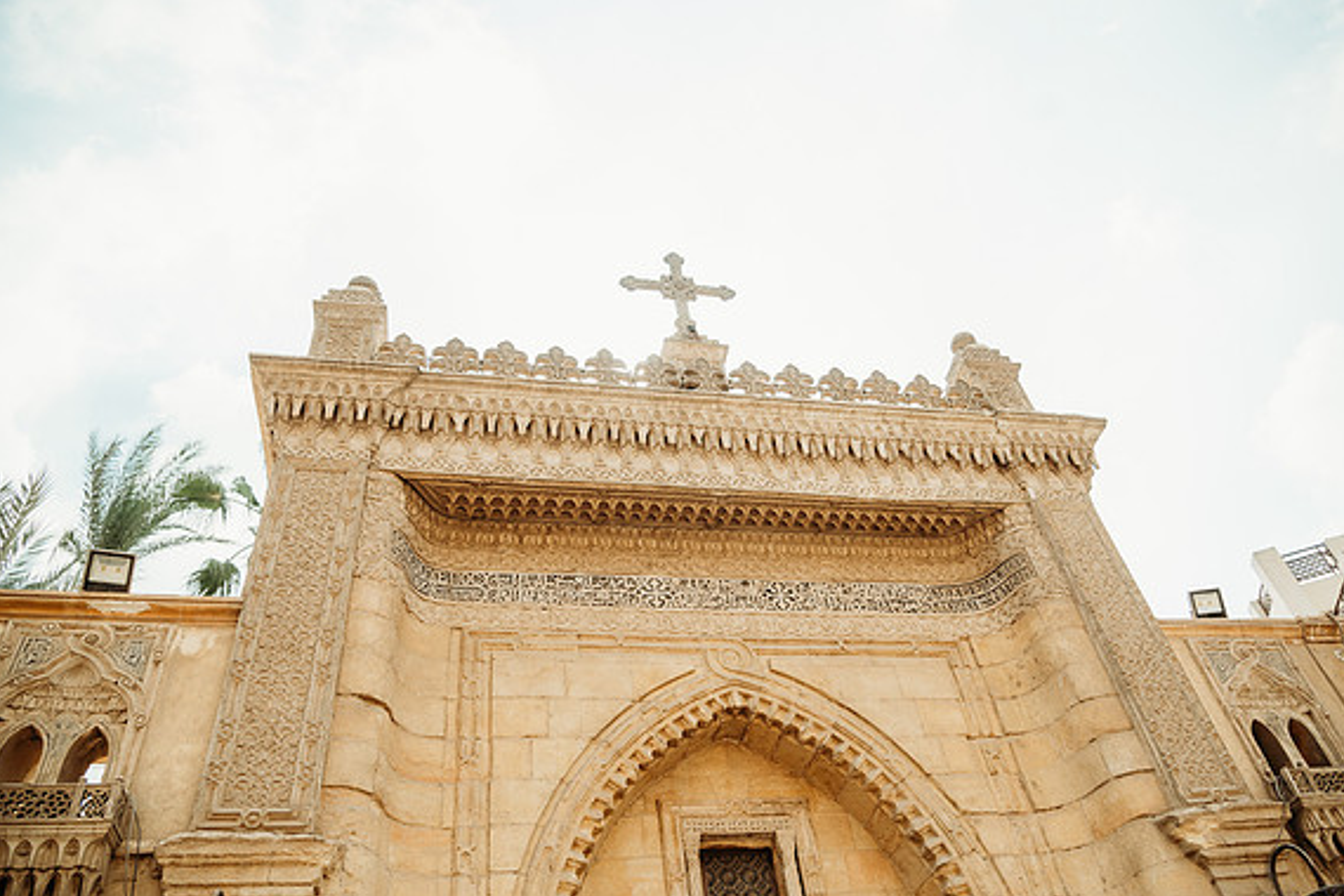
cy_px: 455
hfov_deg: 69.4
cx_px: 696
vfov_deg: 49.6
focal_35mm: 26
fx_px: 971
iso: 200
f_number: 4
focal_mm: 24
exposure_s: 1/2000
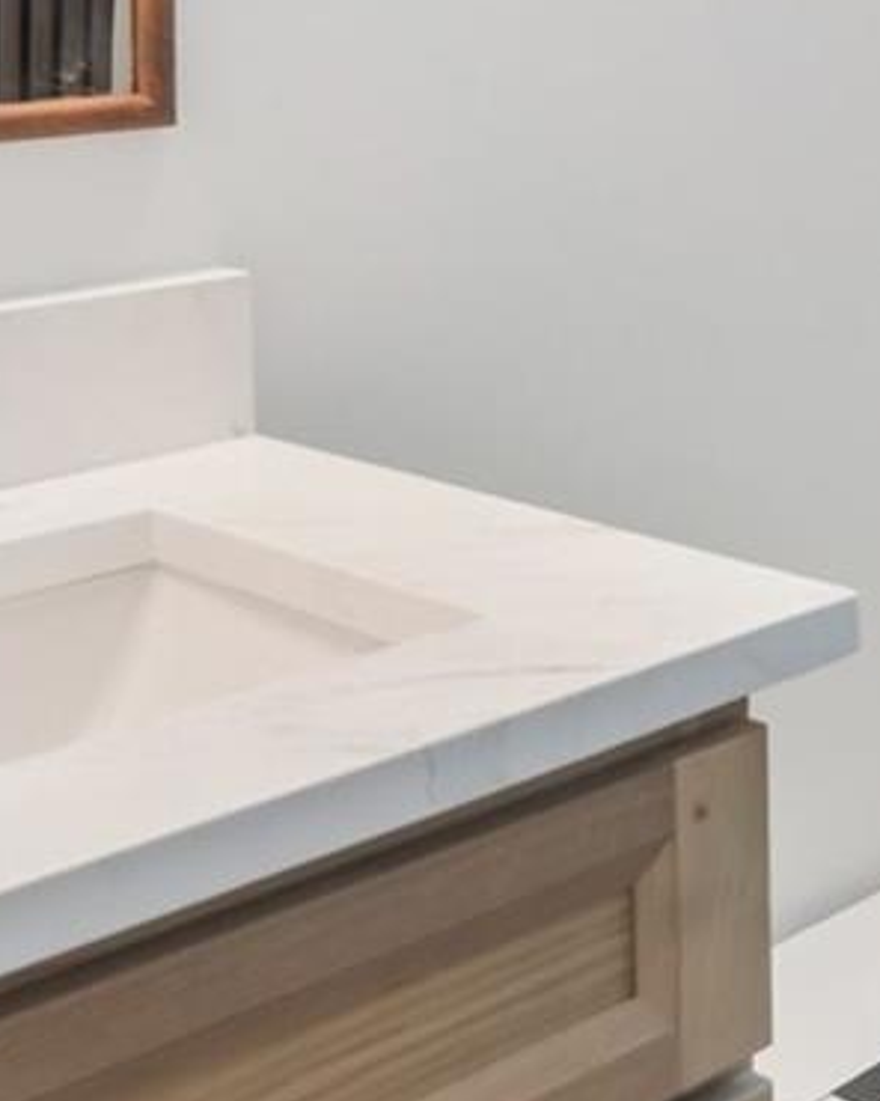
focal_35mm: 65
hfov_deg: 19.4
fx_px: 2116
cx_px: 1448
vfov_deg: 26.8
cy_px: -113
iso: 400
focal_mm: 16
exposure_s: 1/50
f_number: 8
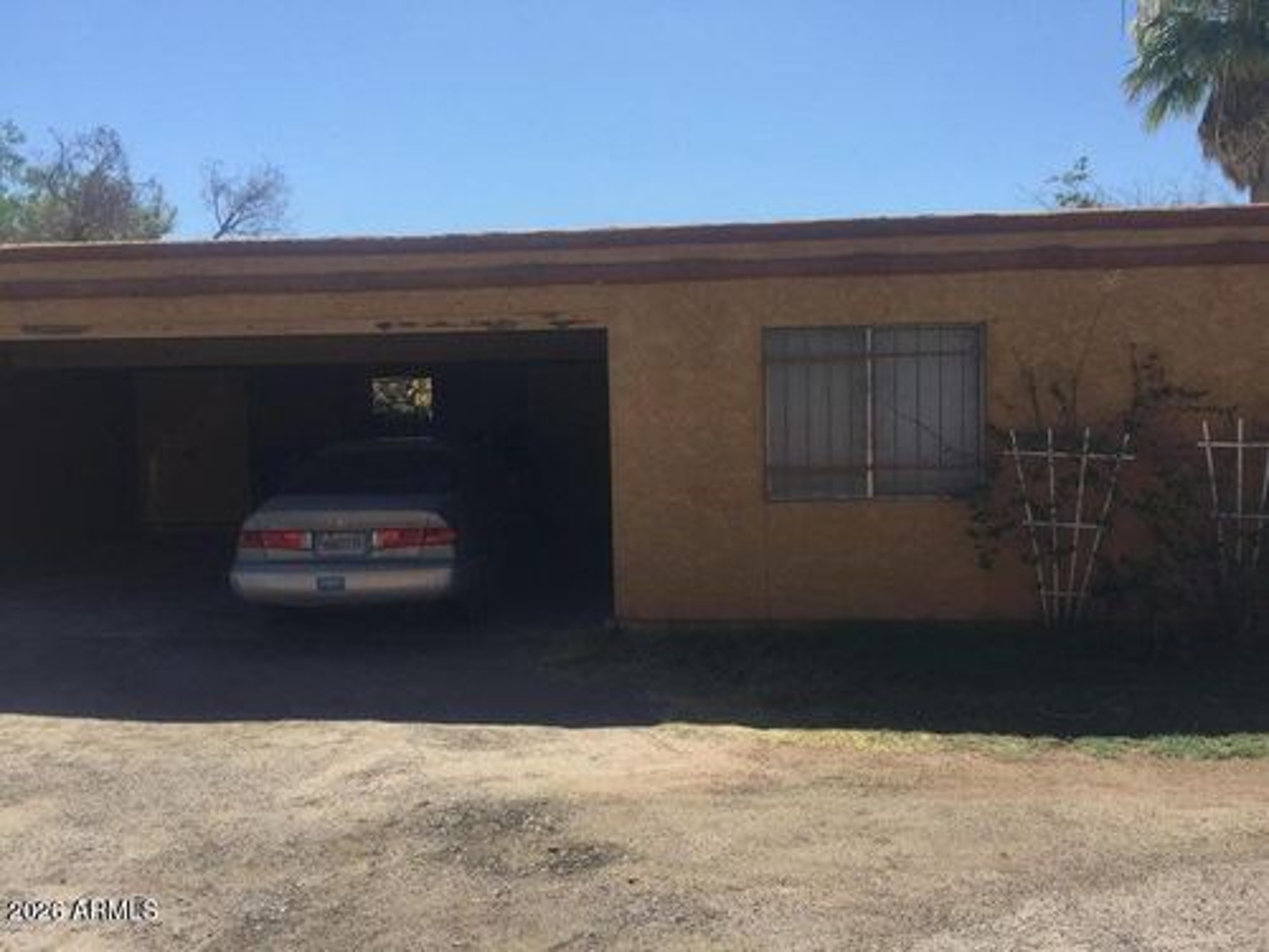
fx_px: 1063
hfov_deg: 61.7
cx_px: 634
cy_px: 476
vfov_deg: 48.2
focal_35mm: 29
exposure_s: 1/1883
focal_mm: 4.15
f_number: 2.2
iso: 32
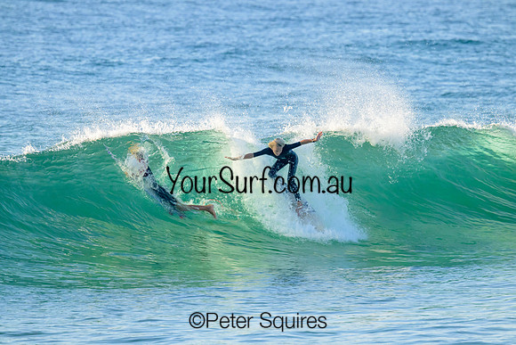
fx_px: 8028
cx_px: 258
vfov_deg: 2.5
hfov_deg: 3.7
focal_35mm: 560
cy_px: 172
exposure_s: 1/2000
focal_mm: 560
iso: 2200
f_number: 11
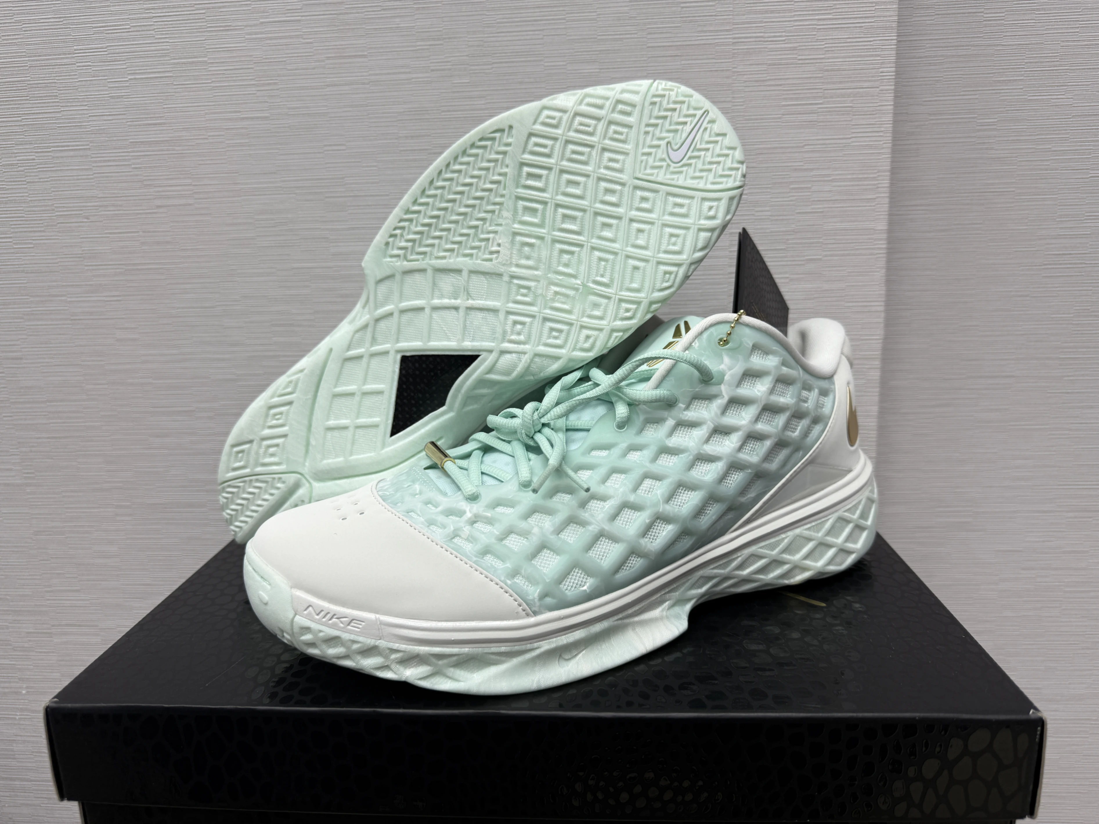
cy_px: 412
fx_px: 762
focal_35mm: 24
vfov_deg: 56.8
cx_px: 550
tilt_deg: -12.3
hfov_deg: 71.6
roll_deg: +2.0
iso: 64
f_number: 1.78
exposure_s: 1/190
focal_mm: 6.76
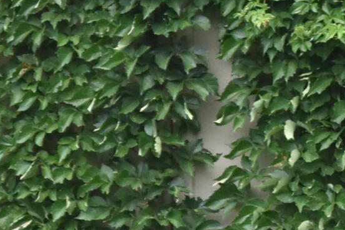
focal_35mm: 195
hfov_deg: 9.5
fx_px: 1868
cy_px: 78
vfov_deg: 7.0
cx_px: -465
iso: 800
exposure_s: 1/200
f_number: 7.1
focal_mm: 24
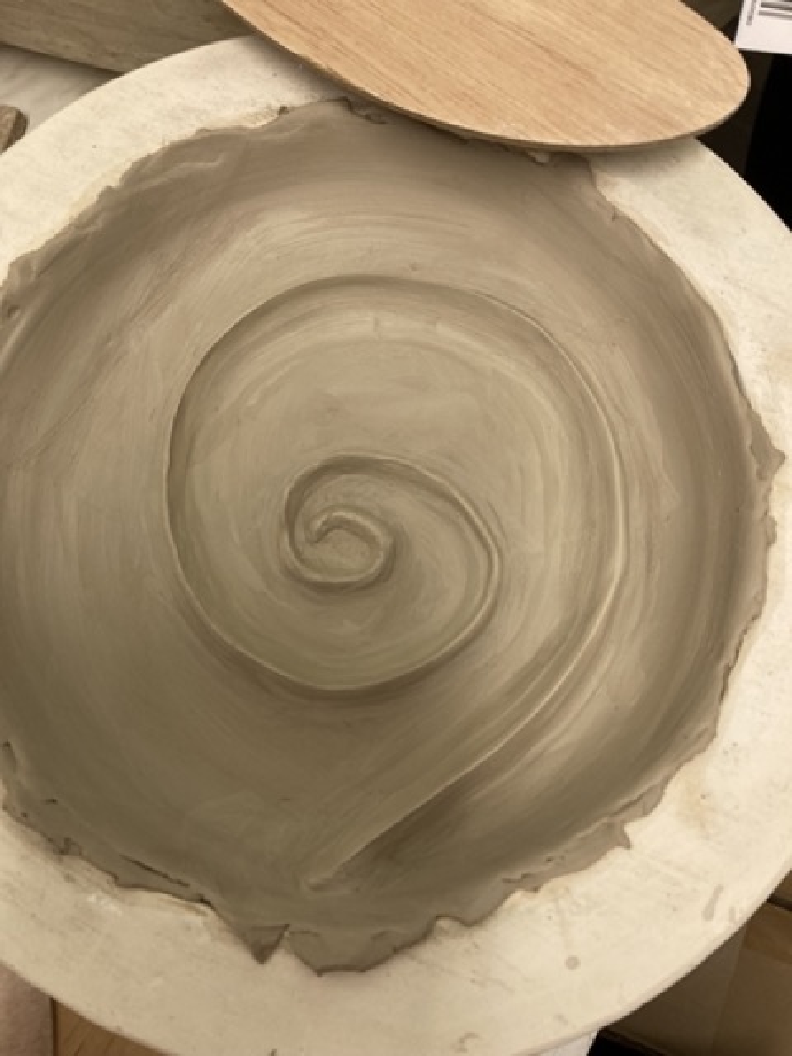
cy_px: 528
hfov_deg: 49.7
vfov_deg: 63.4
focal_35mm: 28
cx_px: 396
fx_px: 854
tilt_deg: -74.5
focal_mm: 3.99
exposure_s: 1/50
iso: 80
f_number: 1.8
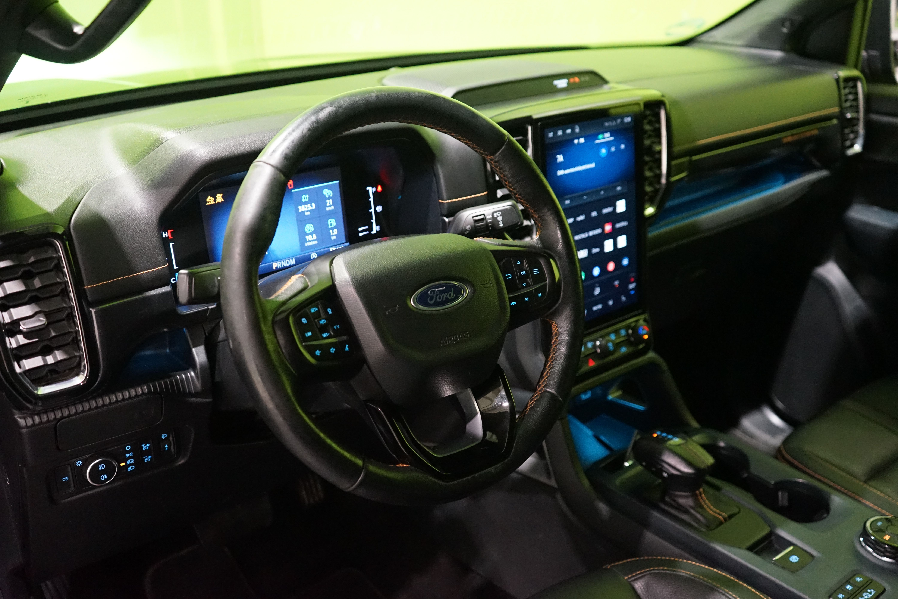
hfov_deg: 55.8
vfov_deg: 38.9
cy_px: 300
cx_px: 449
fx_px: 848
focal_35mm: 34
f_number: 4
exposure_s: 1/60
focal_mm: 34
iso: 6400
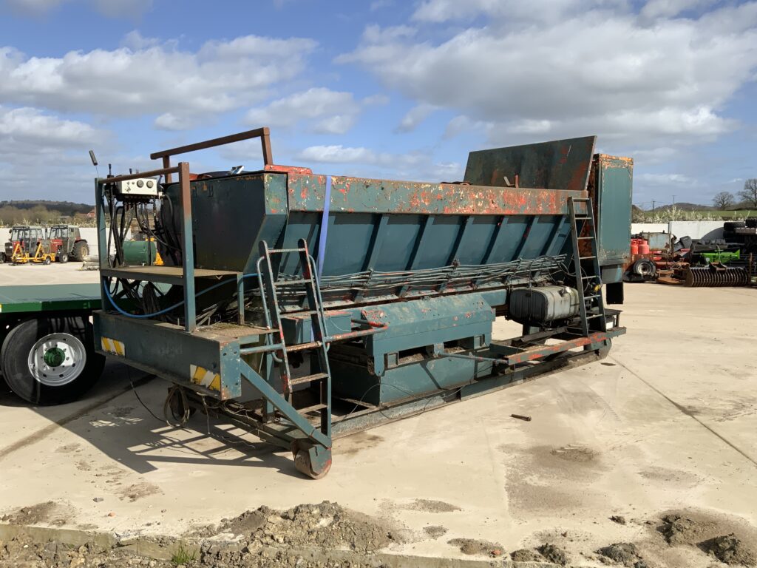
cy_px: 284
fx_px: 634
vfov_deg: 48.2
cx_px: 378
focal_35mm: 29
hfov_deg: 61.7
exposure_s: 1/2538
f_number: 1.8
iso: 20
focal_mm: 3
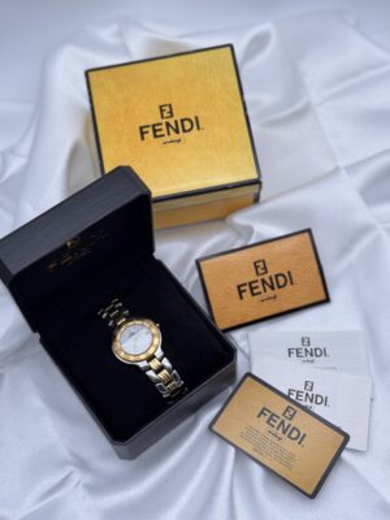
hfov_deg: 30.3
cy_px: 260
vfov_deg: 39.7
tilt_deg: -59.8
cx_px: 195
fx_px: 721
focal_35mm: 48
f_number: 1.78
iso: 64
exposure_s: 1/358
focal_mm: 6.76
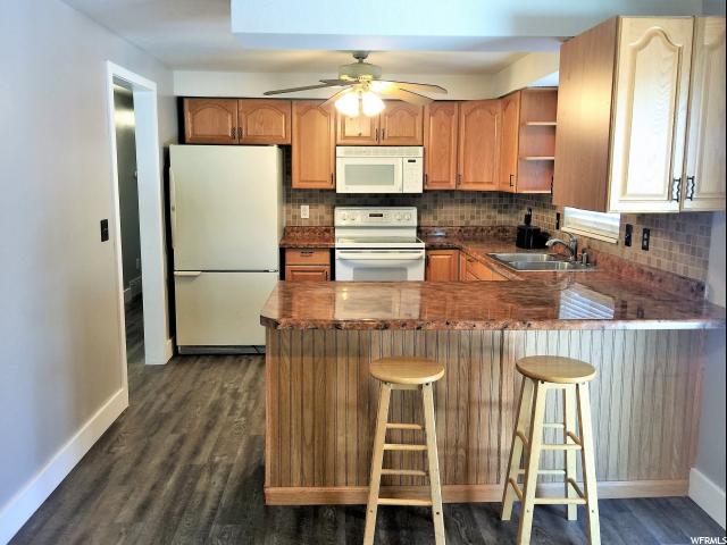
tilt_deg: -9.0
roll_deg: -0.4
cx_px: 364
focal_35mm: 29
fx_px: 609
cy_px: 272
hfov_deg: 61.7
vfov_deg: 48.2
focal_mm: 4.15
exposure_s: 1/15
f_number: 2.2
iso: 40
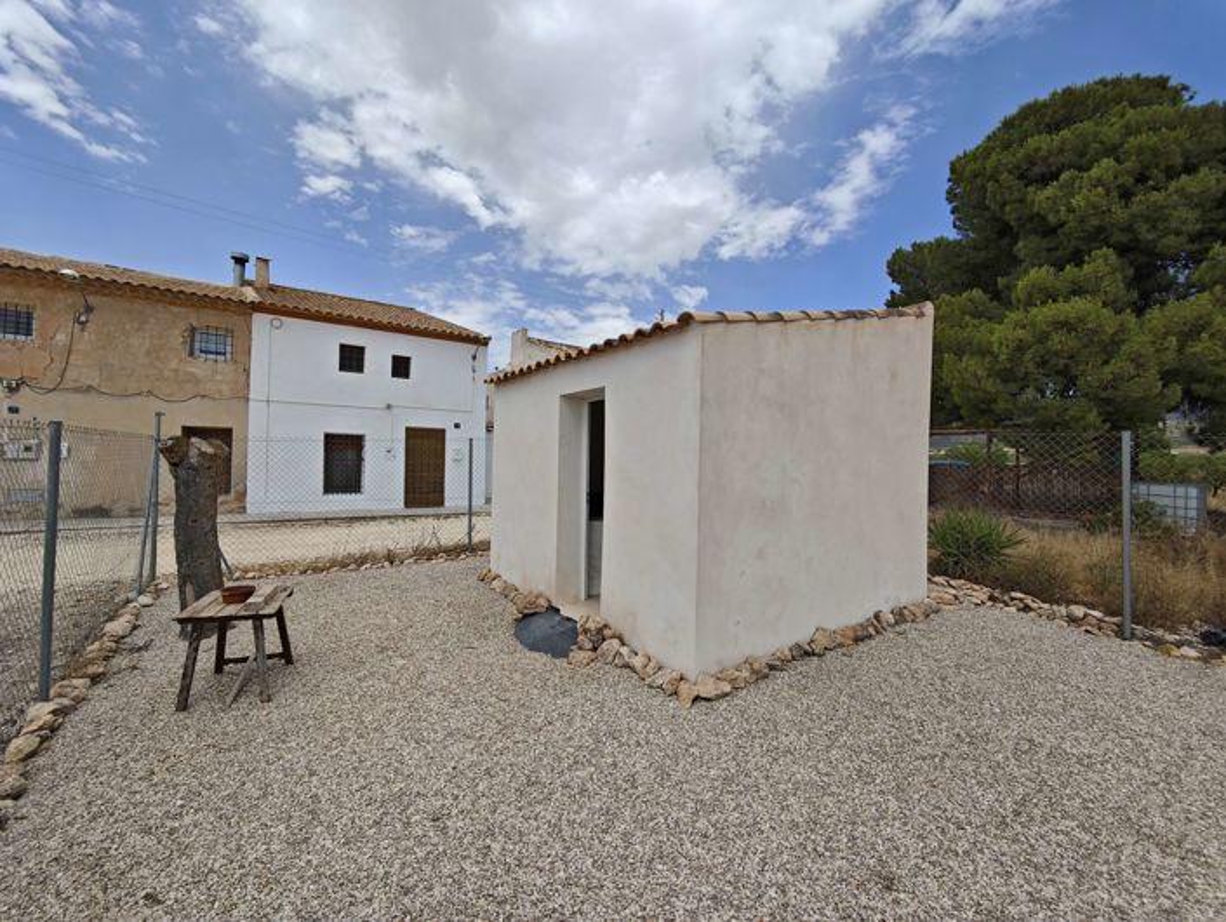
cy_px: 461
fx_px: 496
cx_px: 613
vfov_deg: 85.8
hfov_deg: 102.0
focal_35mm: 14
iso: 50
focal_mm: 2.16
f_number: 2.2
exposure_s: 1/544
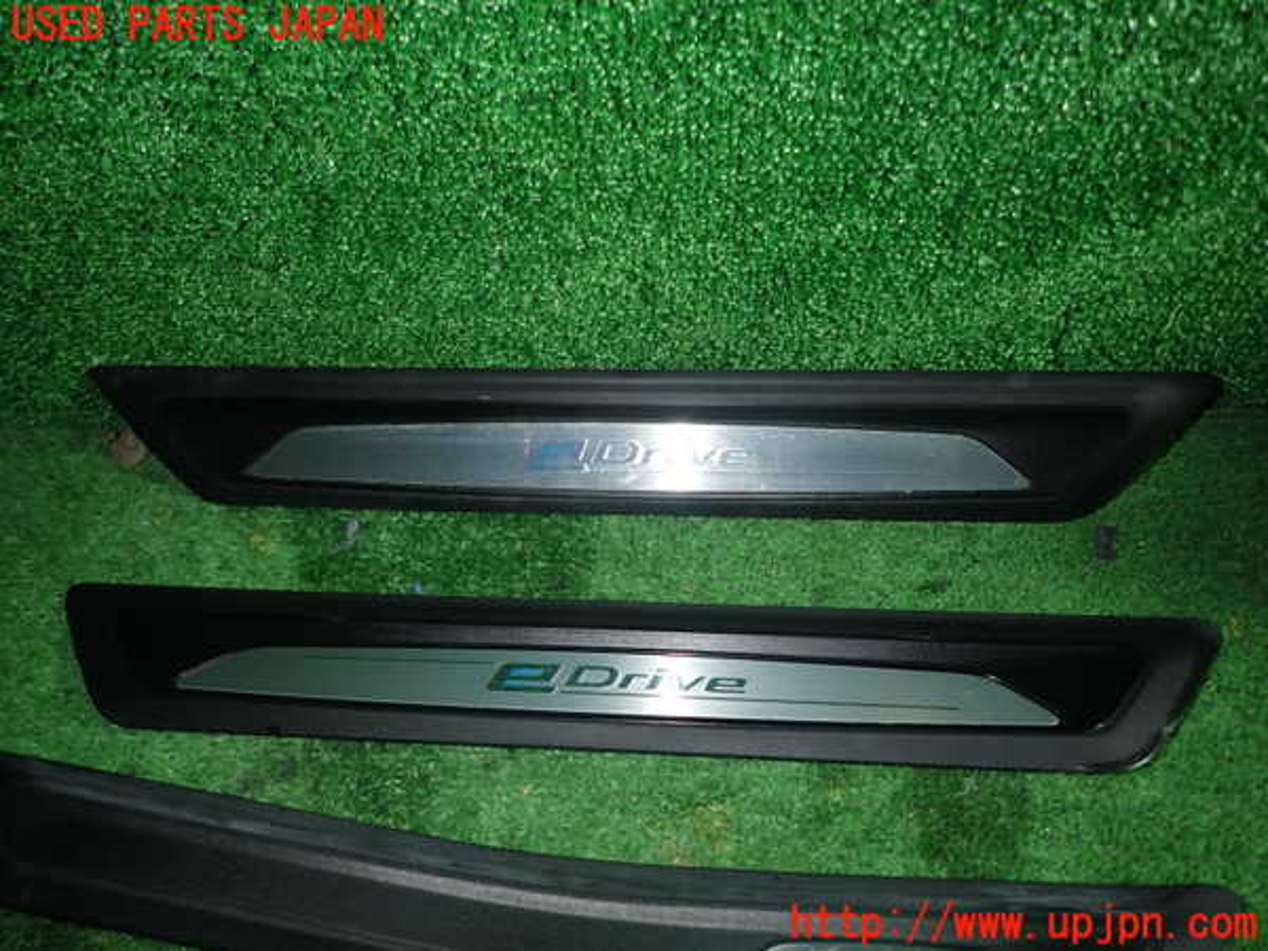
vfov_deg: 54.9
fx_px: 916
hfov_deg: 69.4
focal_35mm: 25
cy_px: 476
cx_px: 634
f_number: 5.6
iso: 200
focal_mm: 4.5
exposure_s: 1/30
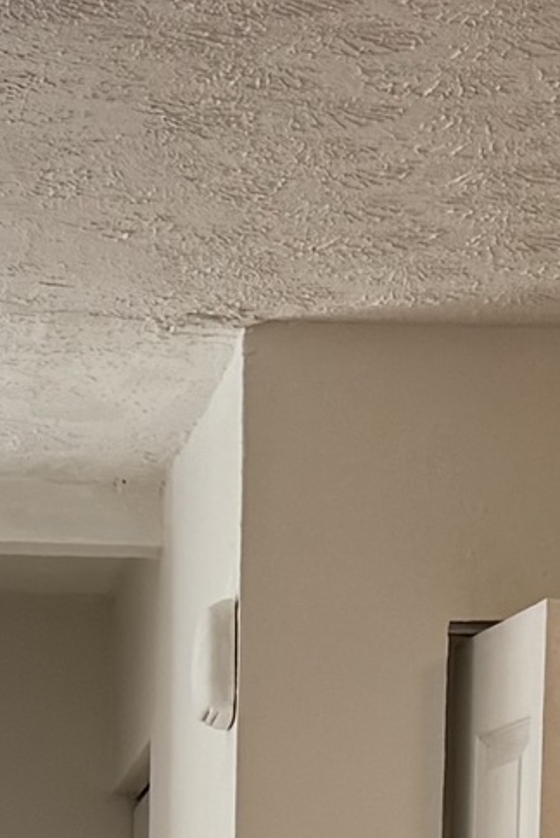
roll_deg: -1.1
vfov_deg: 11.6
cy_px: 1681
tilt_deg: -8.1
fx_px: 3681
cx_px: 57
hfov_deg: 8.7
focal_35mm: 158
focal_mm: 6.76
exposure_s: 1/166
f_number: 1.78
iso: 80
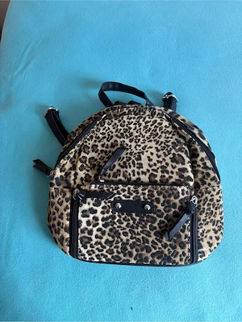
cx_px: 121
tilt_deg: -72.4
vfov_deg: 67.3
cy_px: 161
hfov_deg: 53.1
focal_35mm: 26
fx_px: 242
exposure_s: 1/60
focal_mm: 5.96
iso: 160
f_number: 1.6
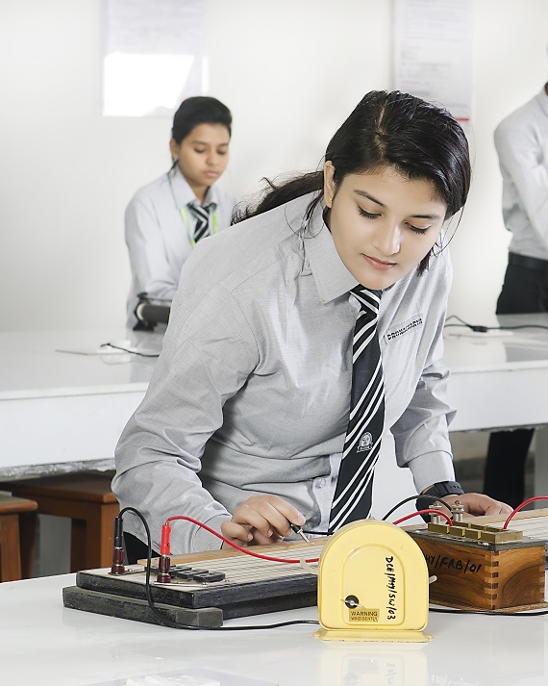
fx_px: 2677
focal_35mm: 132
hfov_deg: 11.6
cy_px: 343
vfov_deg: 14.6
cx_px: 484
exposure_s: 1/60
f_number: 7.1
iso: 100
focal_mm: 62
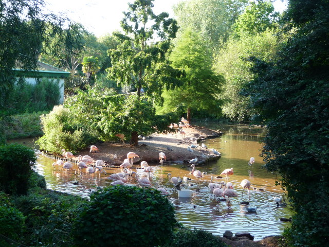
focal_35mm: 62
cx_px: 164
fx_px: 589
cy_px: 124
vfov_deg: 23.7
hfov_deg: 31.2
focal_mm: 10.5
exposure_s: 1/50
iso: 100
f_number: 4.5
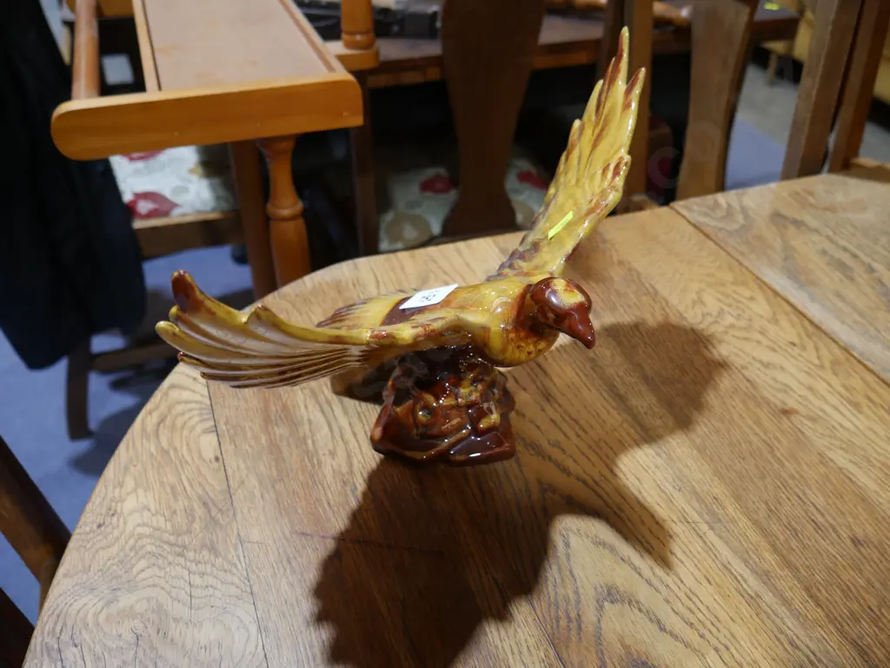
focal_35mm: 30
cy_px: 334
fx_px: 772
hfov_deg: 59.9
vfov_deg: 46.8
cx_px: 445
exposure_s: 1/60
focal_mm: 15
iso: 320
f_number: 3.6
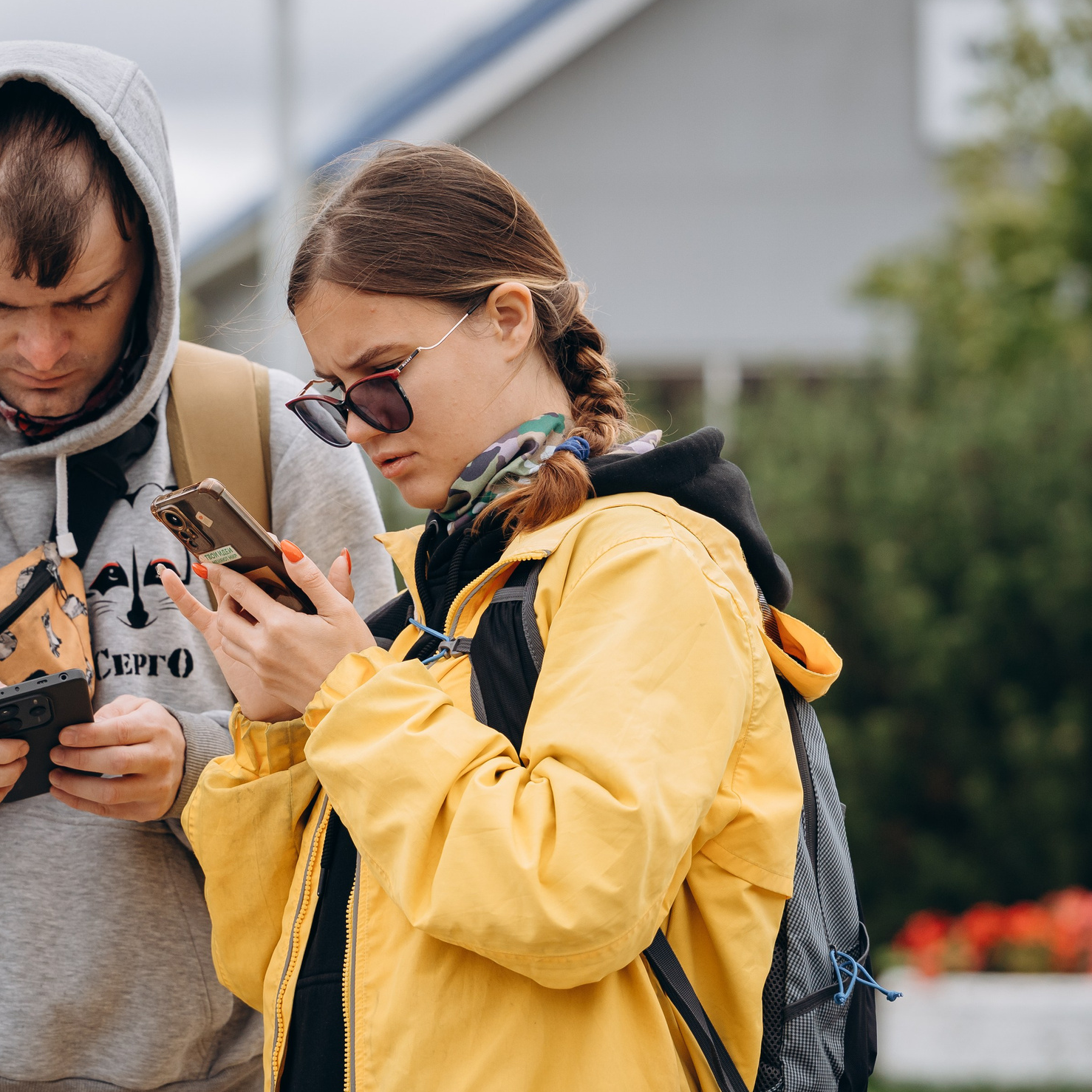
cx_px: 325
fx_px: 6103
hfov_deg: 10.2
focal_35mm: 171
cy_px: 592
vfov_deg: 10.2
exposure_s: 1/800
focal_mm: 116
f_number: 4
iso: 400
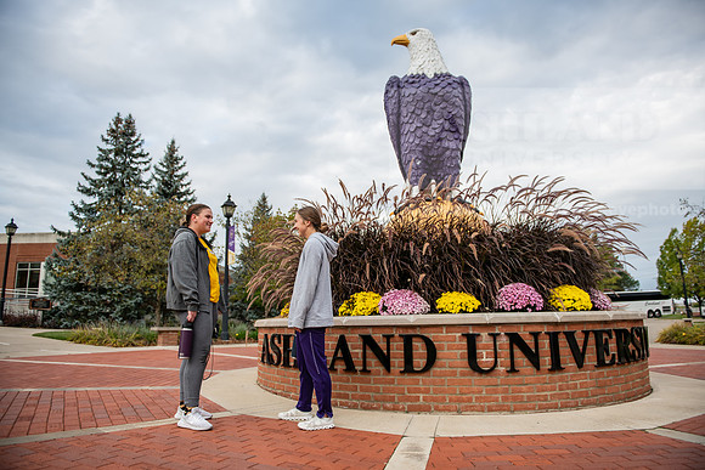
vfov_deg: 53.2
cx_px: 352
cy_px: 235
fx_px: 470
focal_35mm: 24
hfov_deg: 73.7
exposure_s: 1/500
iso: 125
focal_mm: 24
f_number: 3.2
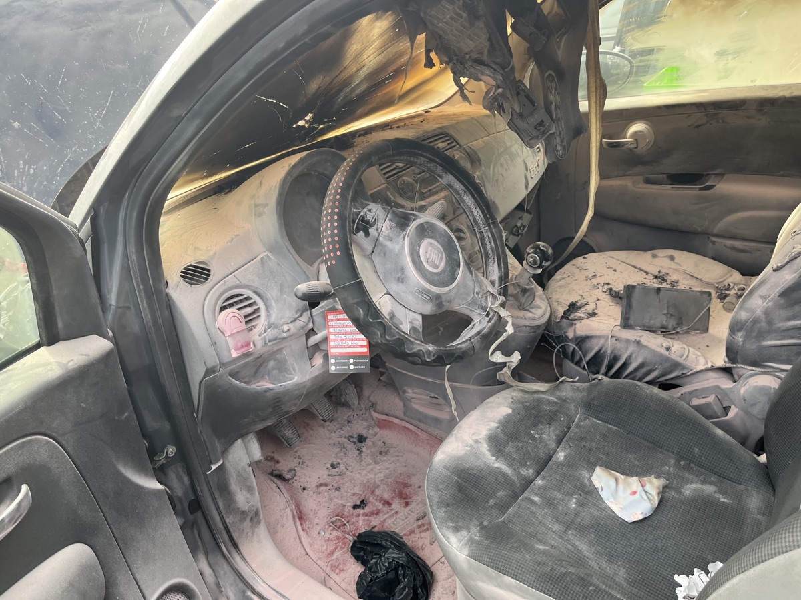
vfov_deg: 53.1
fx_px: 602
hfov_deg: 67.3
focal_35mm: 26
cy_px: 300
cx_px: 400
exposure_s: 1/301
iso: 50
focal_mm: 5.1
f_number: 1.6
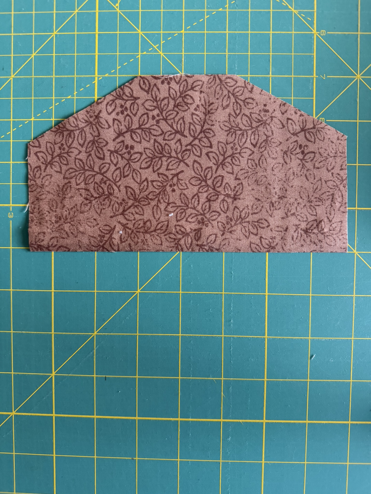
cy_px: 247
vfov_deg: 71.6
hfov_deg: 56.8
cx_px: 186
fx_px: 343
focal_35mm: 24
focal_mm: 6.76
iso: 500
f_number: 1.78
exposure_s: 1/47
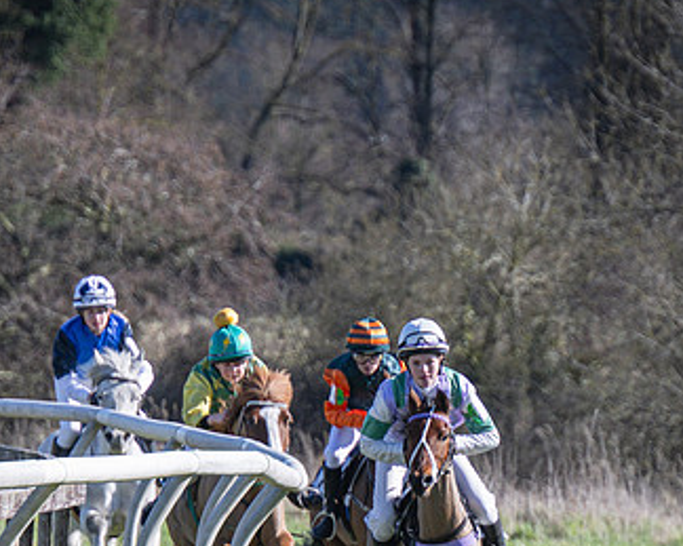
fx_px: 13438
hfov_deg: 2.9
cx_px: 581
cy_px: 424
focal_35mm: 665
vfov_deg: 2.3
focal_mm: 175
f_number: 4
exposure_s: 1/1000
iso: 125
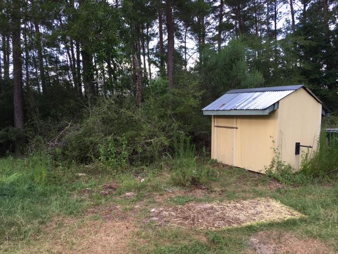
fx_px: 283
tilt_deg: -2.3
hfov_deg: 61.7
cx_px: 169
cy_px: 127
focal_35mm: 29
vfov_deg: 48.2
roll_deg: +0.9
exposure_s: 1/120
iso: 40
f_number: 2.2
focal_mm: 4.15
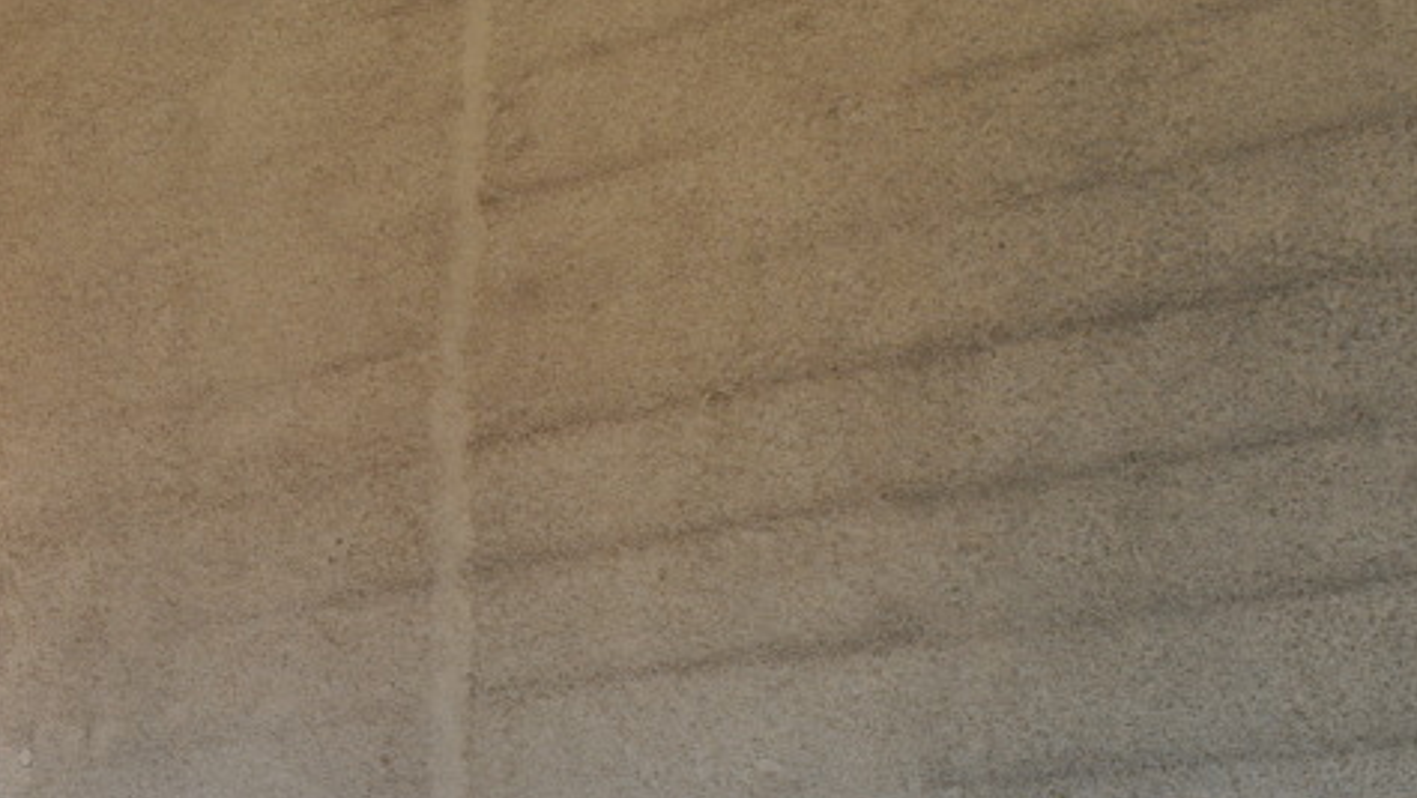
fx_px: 2593
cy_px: 725
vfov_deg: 17.2
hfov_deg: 29.9
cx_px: 299
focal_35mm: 69
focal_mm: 26
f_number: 8
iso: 400
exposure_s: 1/1.3
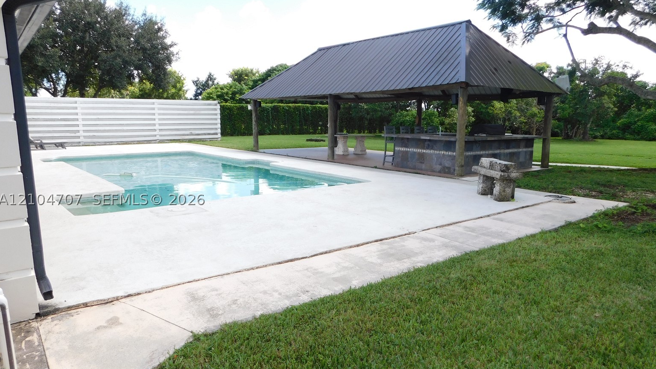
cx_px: 335
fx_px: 452
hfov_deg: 71.9
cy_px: 199
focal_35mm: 26
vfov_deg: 44.3
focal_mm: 4
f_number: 3
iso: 125
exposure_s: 1/640
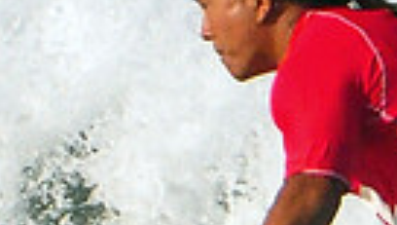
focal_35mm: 3684
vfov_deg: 0.3
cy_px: 279
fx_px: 38842
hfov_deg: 0.6
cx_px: 283
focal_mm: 550
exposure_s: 1/2500
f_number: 10
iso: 1250
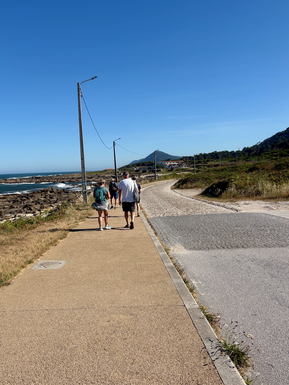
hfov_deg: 44.0
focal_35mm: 32
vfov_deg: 56.4
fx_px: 356
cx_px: 119
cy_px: 229
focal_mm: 5.96
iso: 50
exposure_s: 1/4608
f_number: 1.6
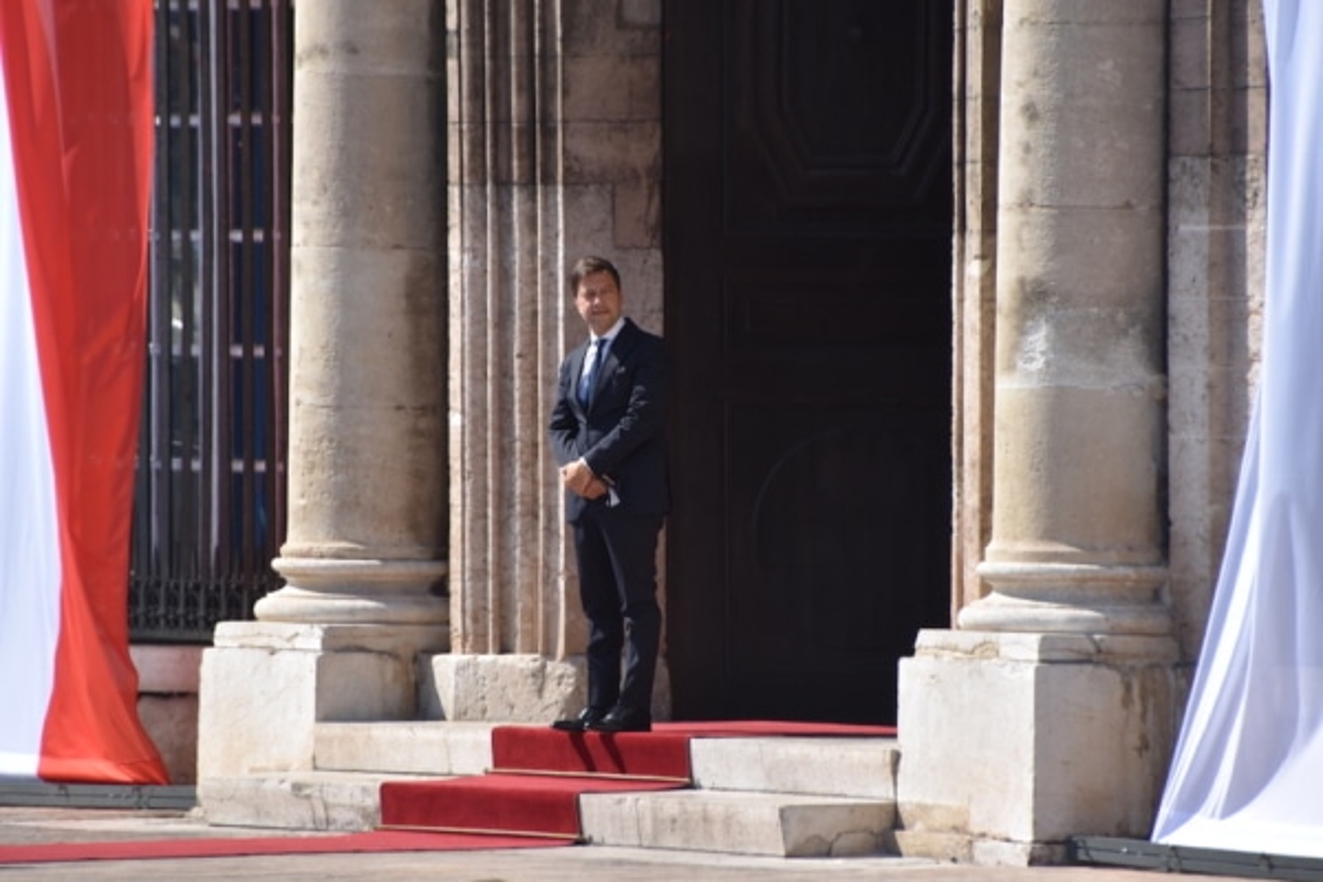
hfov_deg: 4.6
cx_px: 662
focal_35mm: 450
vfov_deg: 3.1
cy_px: 441
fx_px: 16536
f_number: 10
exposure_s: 1/200
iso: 100
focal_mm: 300
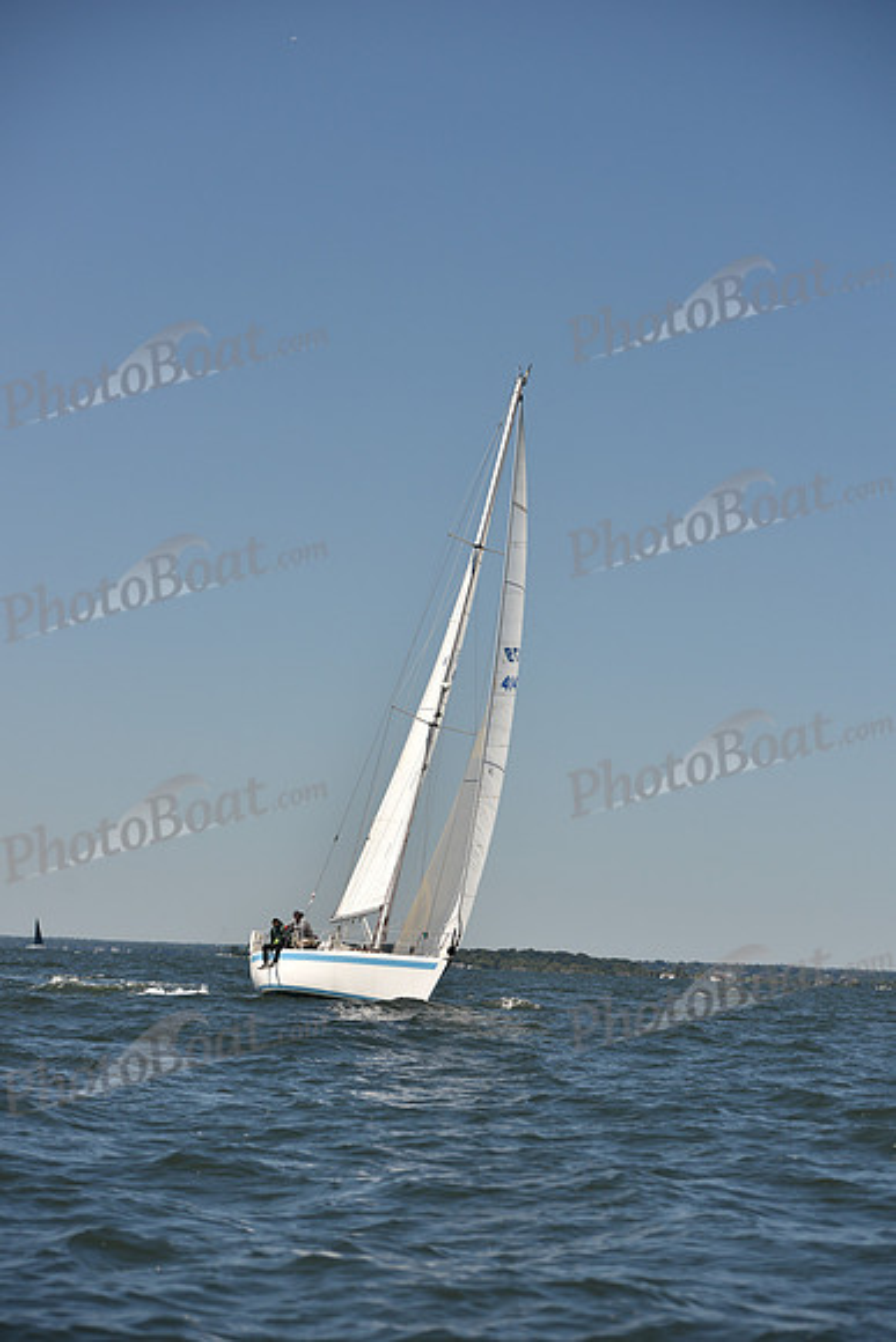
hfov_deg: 14.9
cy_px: 671
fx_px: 3432
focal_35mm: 92
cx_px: 448
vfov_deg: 22.1
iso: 250
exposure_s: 1/1250
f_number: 4.5
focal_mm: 92
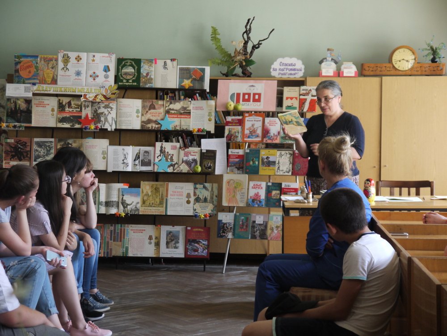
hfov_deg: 23.3
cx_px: 224
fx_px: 1085
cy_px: 168
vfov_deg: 17.6
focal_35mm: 84
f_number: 5.6
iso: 400
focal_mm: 42
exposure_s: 1/60
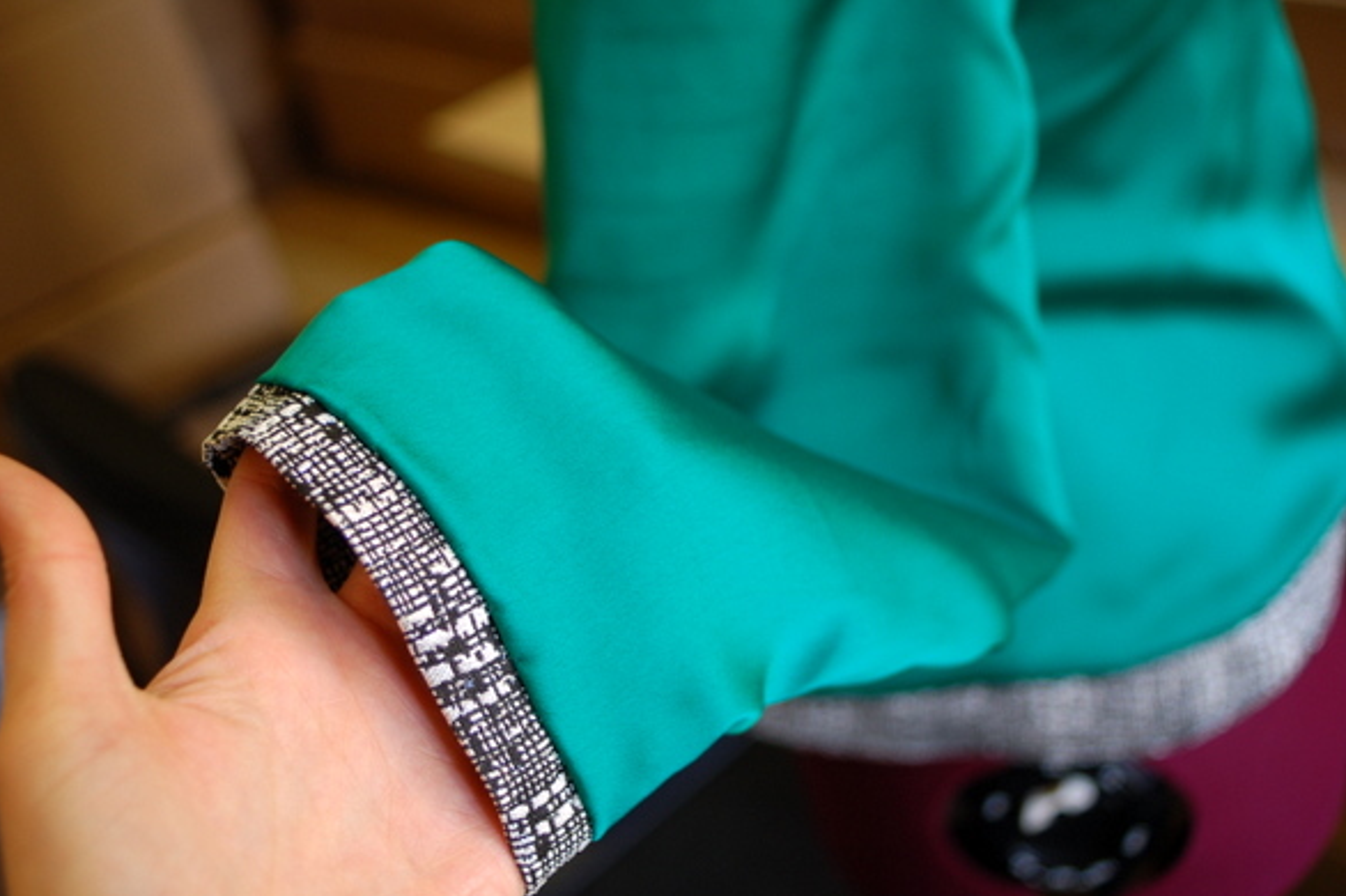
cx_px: 666
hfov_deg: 45.5
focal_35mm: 43
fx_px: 1607
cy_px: 451
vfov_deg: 31.2
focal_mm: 28
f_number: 3.2
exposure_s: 1/40
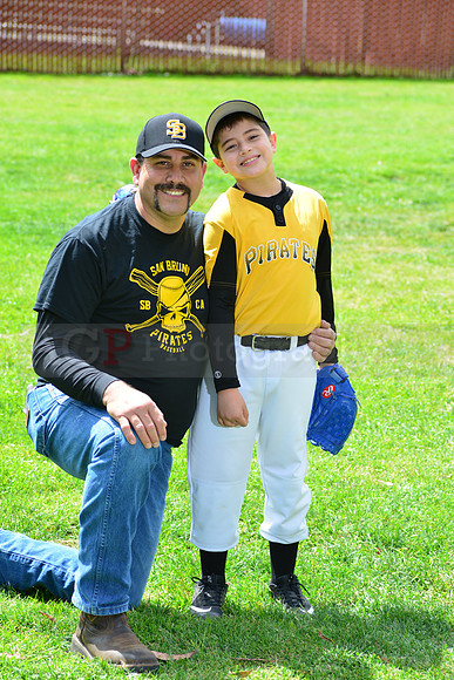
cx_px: 227
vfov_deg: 17.6
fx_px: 2193
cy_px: 340
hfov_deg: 11.8
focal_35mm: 116
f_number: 8
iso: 200
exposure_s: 1/200
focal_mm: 116
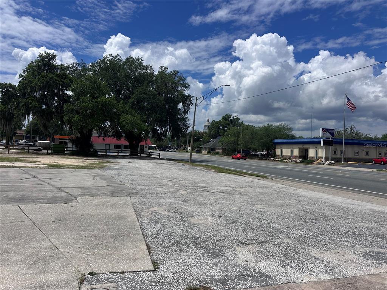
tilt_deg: +2.0
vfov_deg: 56.8
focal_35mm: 24
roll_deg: -2.3
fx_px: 268
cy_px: 145
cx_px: 194
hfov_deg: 71.6
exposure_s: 1/12048
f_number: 1.78
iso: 80
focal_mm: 6.86
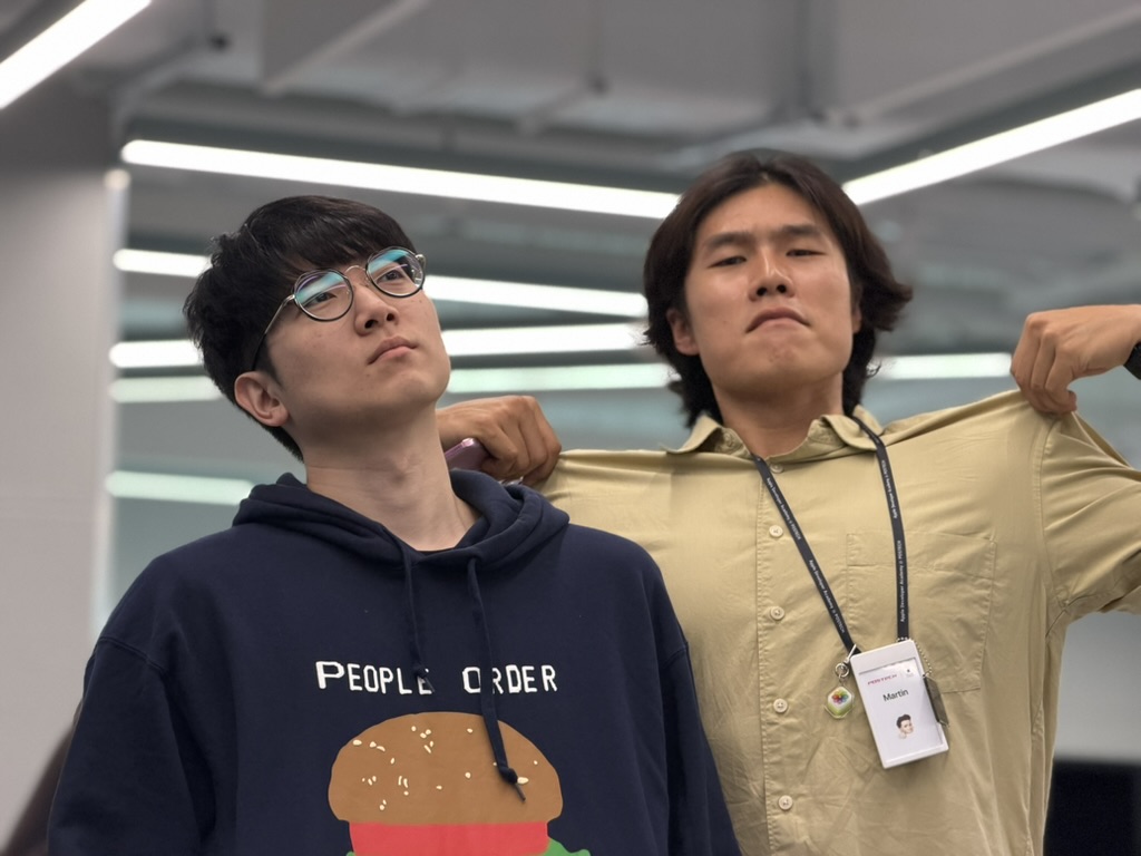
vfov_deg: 14.8
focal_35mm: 100
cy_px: 428
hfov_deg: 19.6
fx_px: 3296
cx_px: 570
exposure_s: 1/120
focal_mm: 16.89
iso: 320
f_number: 2.8
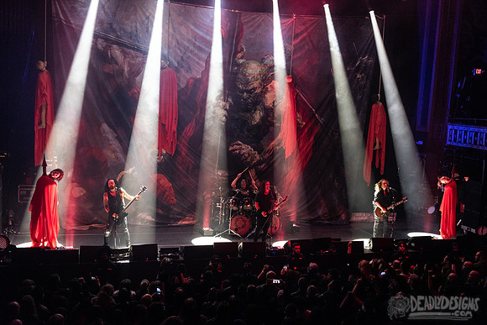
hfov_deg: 50.7
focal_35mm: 38
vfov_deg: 35.1
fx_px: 514
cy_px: 162
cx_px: 244
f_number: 3.2
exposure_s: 1/125
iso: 3200
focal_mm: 38
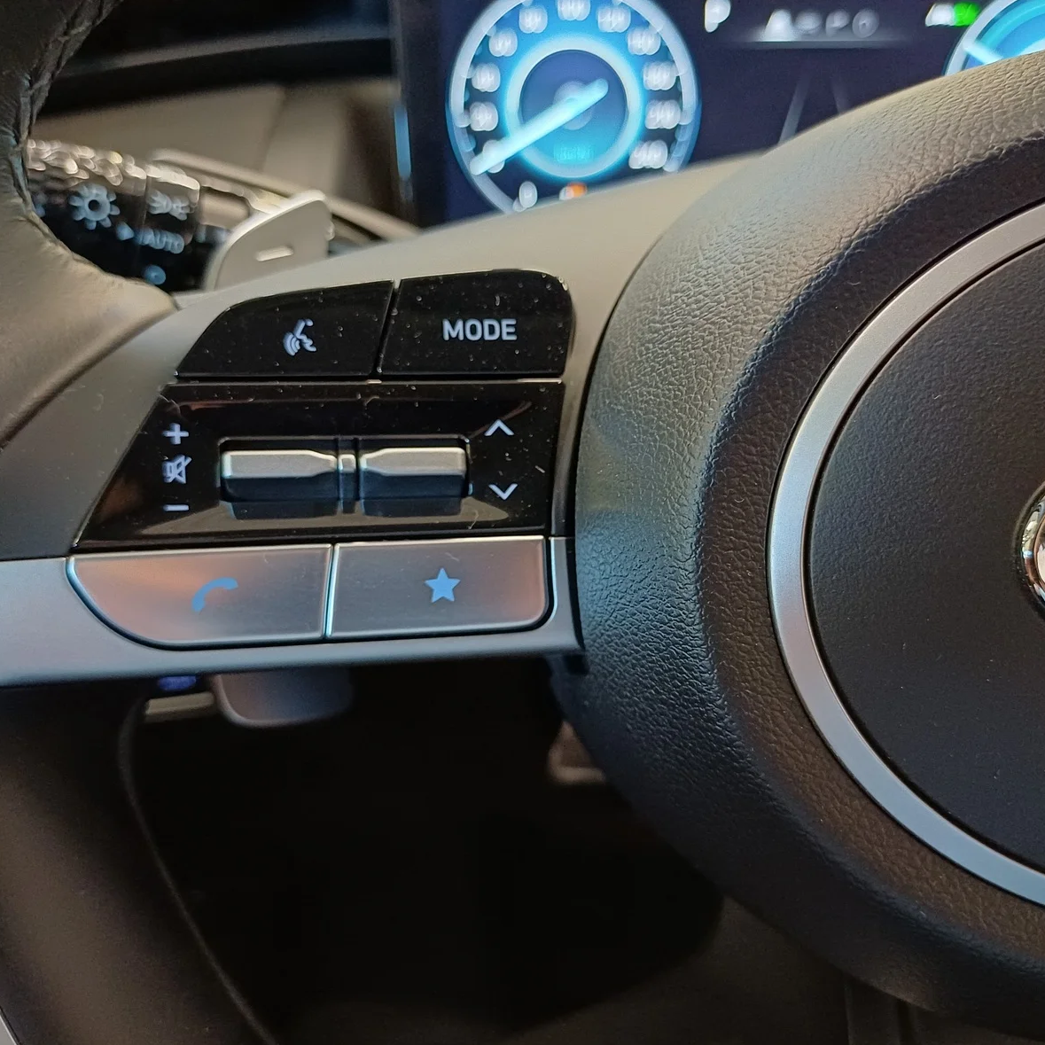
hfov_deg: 54.0
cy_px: 530
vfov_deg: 54.0
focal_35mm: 30
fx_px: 1025
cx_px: 571
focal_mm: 4.65
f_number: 1.8
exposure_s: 1/25
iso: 640
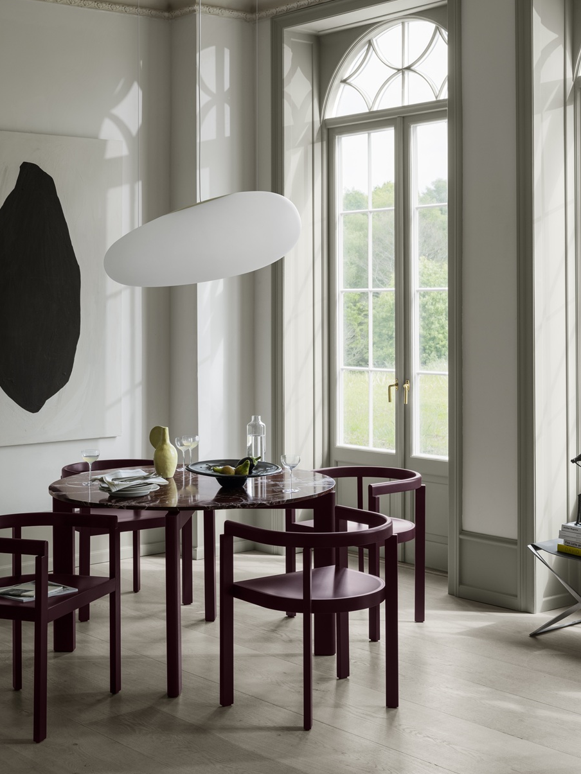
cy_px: 322
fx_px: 1253
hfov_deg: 26.1
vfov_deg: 34.3
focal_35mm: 56
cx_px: 254
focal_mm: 56.5
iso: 400
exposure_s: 1/10
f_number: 11
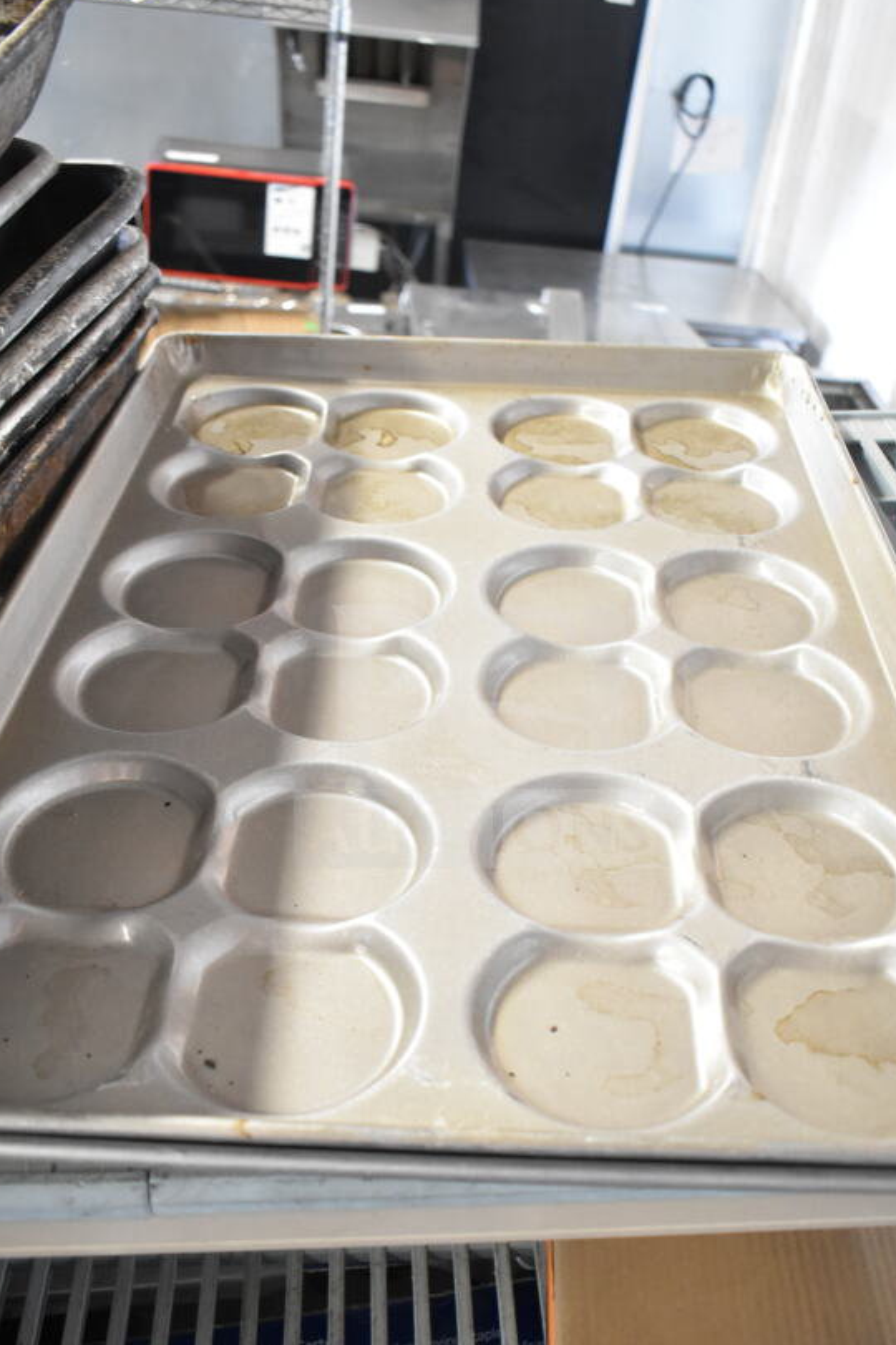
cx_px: 480
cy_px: 736
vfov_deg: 53.6
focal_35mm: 36
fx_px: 1328
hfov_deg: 37.3
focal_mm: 21
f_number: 3.8
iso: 2200
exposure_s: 1/30
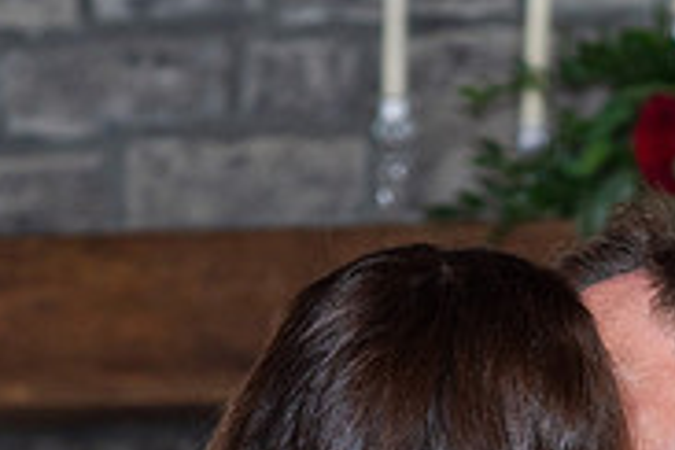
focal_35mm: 270
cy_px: 562
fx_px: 5062
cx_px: 642
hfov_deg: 7.6
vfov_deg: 5.1
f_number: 3.2
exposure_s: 1/125
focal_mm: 85
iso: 640
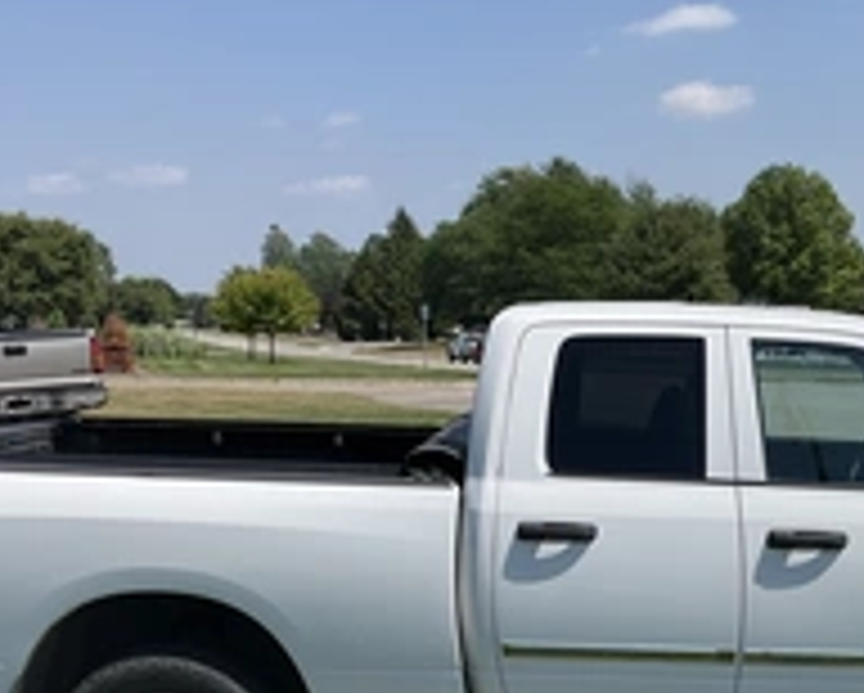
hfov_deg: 31.4
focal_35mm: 59
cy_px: 544
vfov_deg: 25.4
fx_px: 1510
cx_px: 639
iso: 25
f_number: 1.8
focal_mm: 3
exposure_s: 1/2320
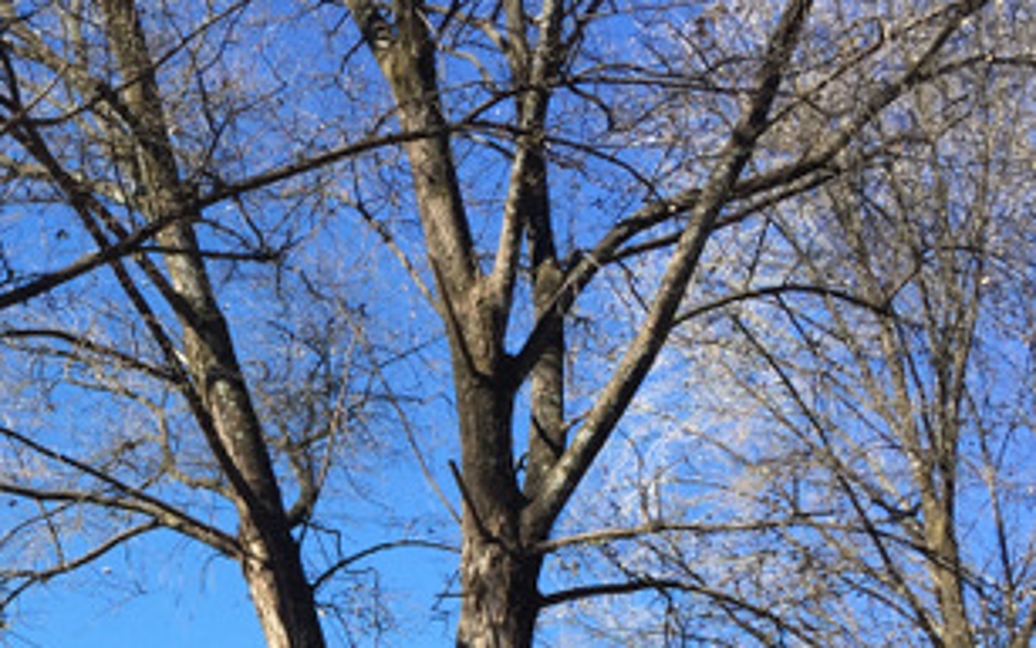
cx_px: 135
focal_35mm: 70
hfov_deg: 28.4
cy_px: 805
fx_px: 1977
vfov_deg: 17.6
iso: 32
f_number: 2.2
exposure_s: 1/807
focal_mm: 4.15
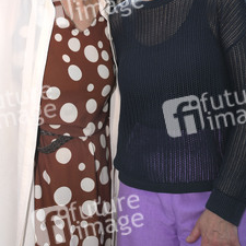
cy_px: 57
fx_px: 523
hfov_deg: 26.5
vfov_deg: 26.1
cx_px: 119
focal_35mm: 65
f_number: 5.6
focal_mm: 43
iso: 1000
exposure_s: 1/400
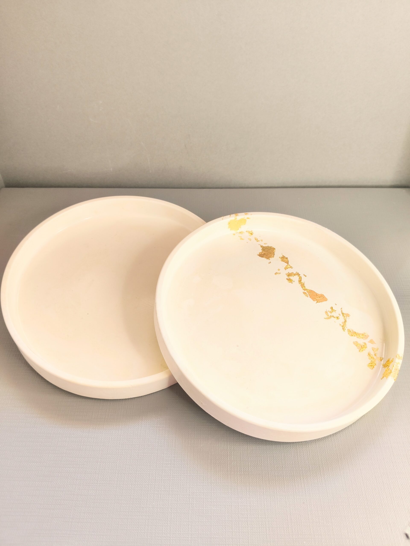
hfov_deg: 53.1
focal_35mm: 26
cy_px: 273
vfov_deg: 67.3
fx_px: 411
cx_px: 205
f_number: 1.8
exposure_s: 1/60.1
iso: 250
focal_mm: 4.84
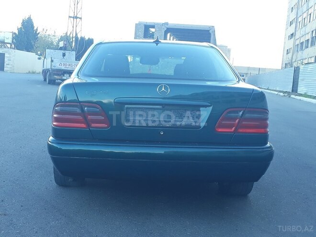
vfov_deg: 51.4
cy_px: 118
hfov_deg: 65.3
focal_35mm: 27
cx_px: 158
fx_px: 246
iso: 40
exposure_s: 1/105
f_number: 1.9
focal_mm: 3.6
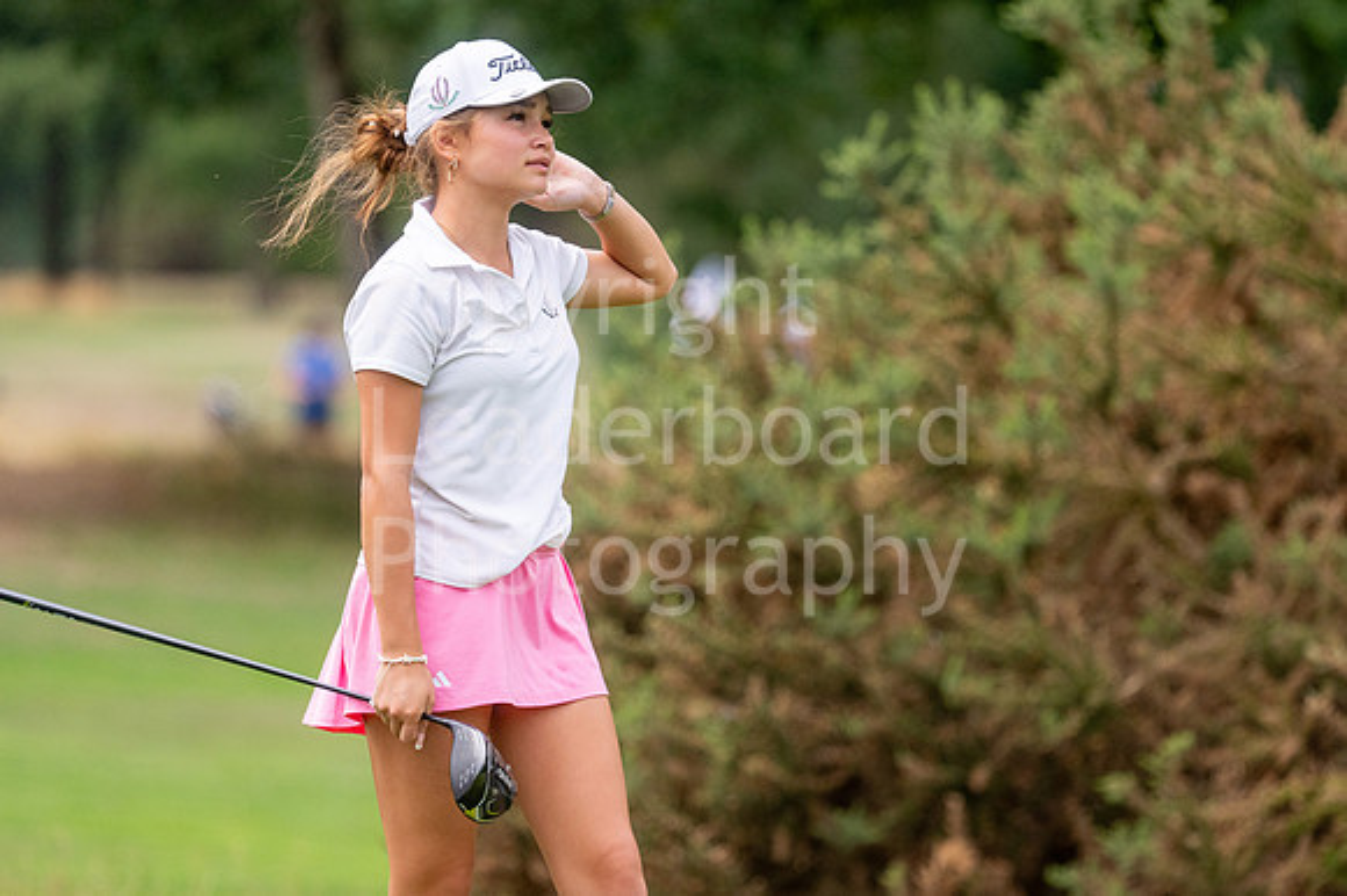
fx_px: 16827
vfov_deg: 3.1
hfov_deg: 4.6
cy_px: 448
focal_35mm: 450
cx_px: 674
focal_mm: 300
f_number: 4
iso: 500
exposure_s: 1/4000
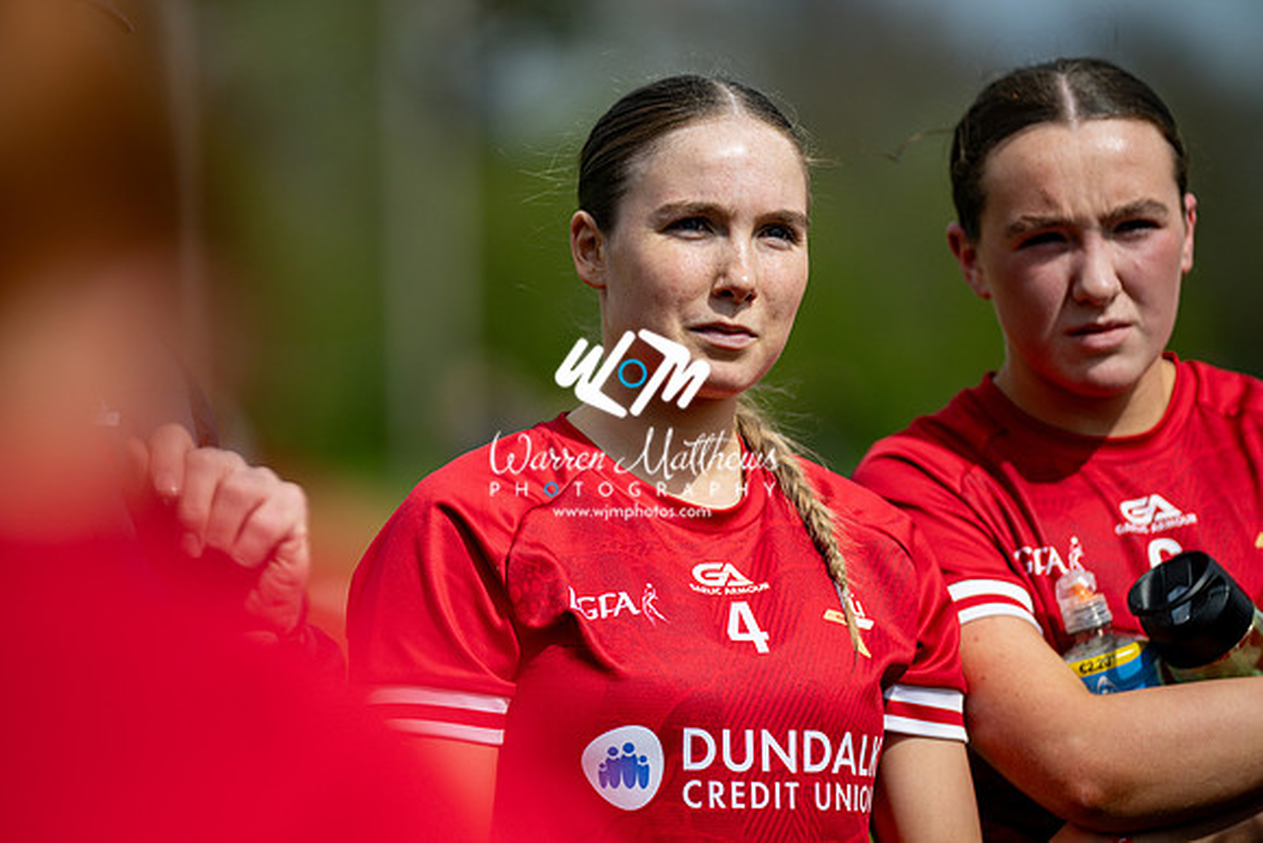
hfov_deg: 8.2
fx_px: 8772
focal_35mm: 250
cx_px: 632
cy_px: 422
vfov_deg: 5.5
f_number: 2.8
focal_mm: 250
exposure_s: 1/5000
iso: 160
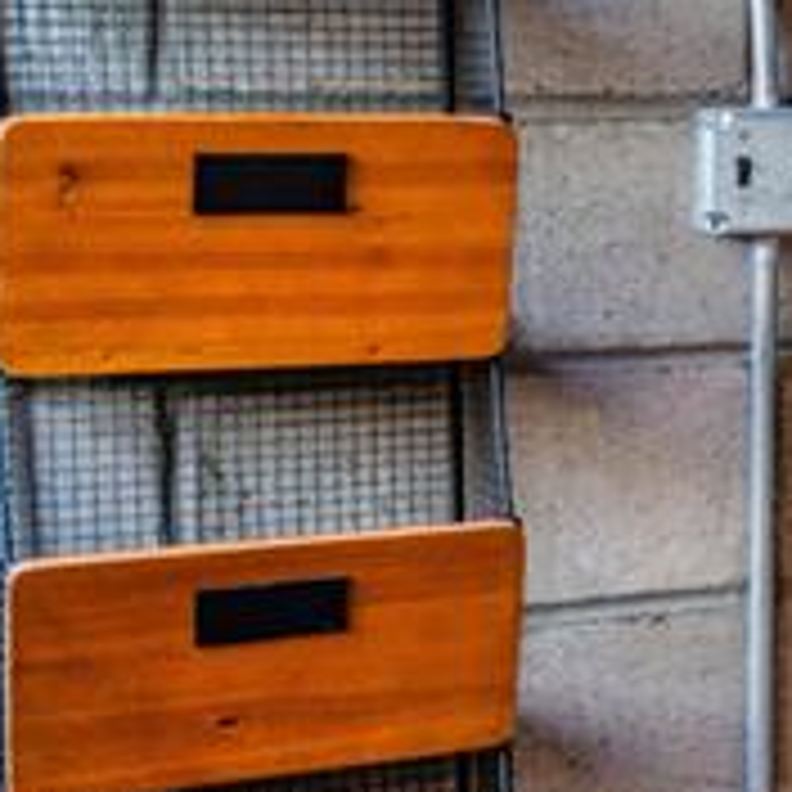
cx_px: 2110
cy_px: 234
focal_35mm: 99
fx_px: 2563
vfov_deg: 17.5
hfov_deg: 12.2
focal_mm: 20
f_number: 4
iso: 500
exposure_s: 1/125
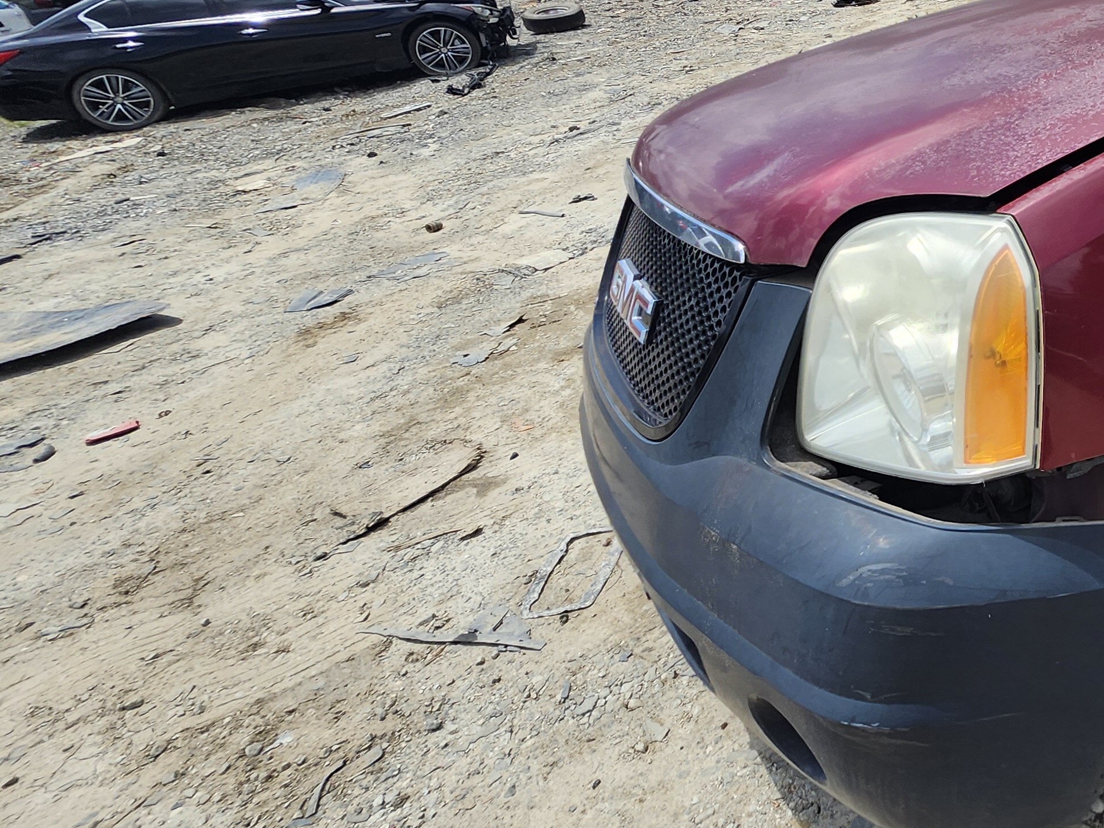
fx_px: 861
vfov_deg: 50.1
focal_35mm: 27
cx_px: 1111
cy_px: 253
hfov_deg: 51.8
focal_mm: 1.74
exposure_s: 1/1714
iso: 40
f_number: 2.2
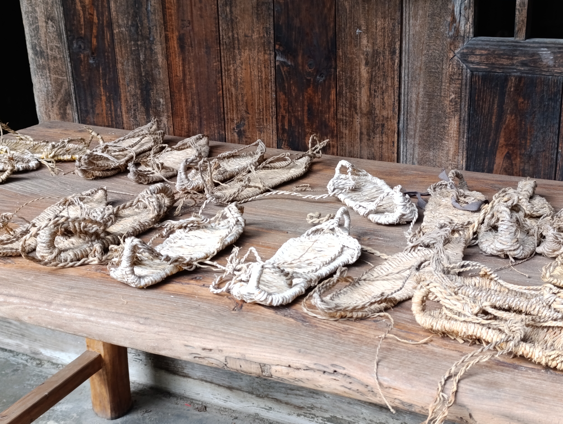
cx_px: 282
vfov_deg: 31.6
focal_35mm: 46
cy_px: 212
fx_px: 749
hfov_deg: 41.2
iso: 125
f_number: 1.6
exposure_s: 1/99.9
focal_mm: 6.14
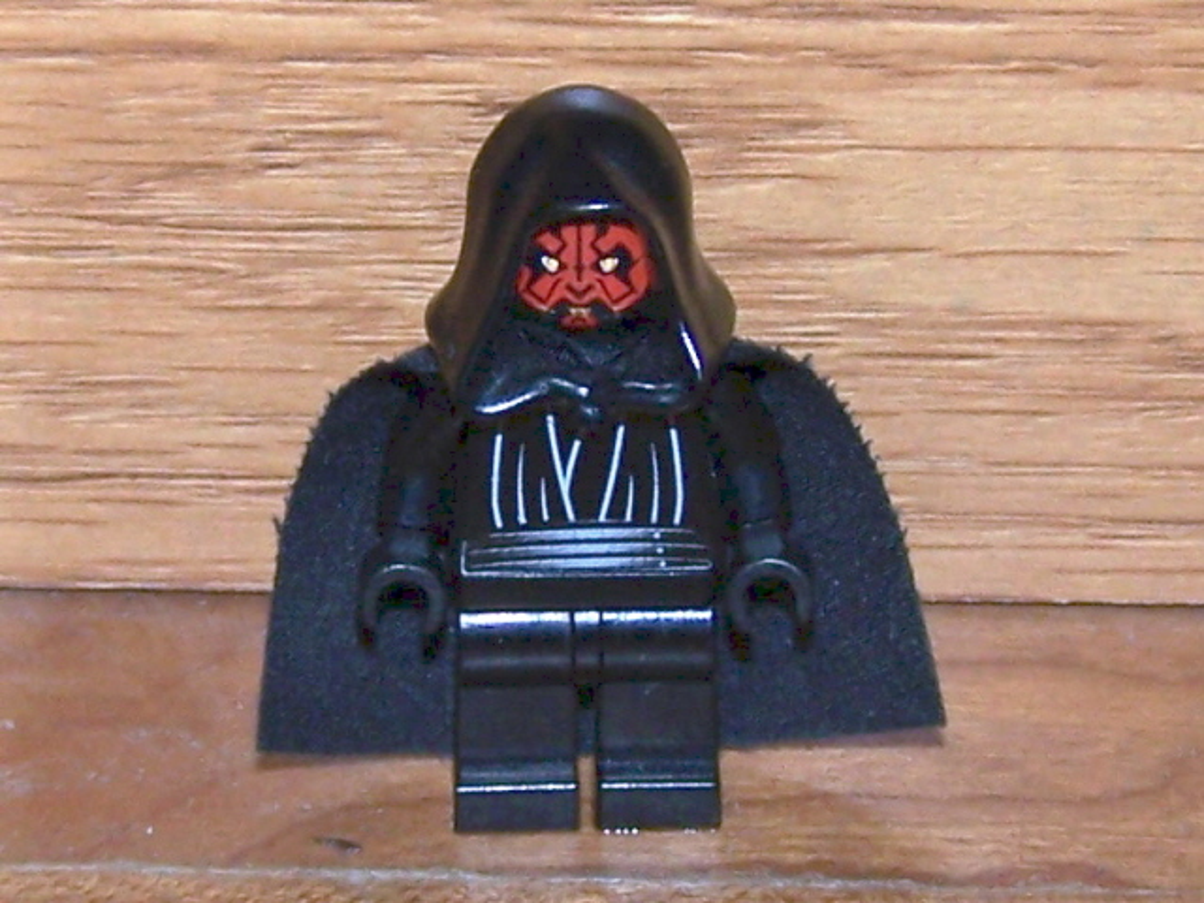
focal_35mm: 38
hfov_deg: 49.0
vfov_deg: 37.7
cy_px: 452
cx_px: 602
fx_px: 1322
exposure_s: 1/60
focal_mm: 6.3
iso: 80
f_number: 2.8
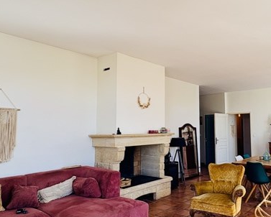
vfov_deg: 50.0
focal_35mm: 29
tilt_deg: +6.1
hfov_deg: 58.2
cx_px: 193
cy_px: 111
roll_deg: +0.7
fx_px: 233
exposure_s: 1/181
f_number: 2.2
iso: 40
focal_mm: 2.22
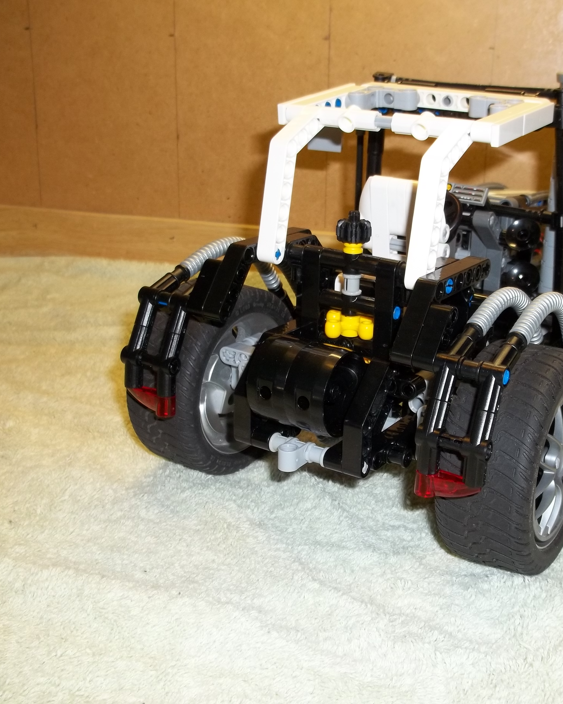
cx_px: 387
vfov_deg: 42.9
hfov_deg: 34.5
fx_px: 896
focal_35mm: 43
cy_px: 352
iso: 64
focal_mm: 5.9
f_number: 3.3
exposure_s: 1/30
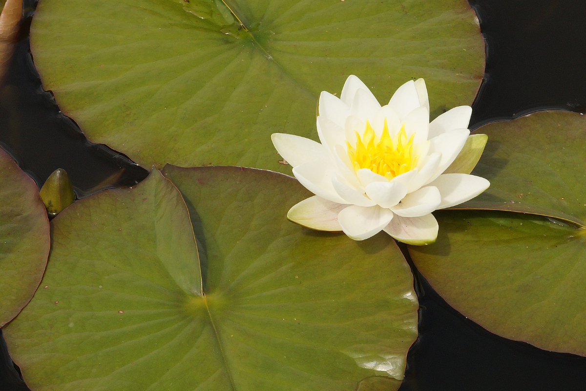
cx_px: 293
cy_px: 196
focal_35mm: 150
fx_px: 2441
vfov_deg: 9.1
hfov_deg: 13.7
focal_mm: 100
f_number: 14
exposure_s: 1/160
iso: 250
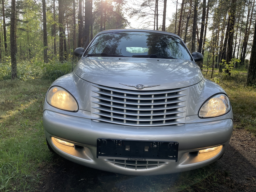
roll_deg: -1.2
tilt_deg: -8.8
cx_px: 128
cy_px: 96
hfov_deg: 67.3
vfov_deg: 53.1
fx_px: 192
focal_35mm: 26
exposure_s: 1/600
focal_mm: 4.2
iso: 32
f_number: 1.6
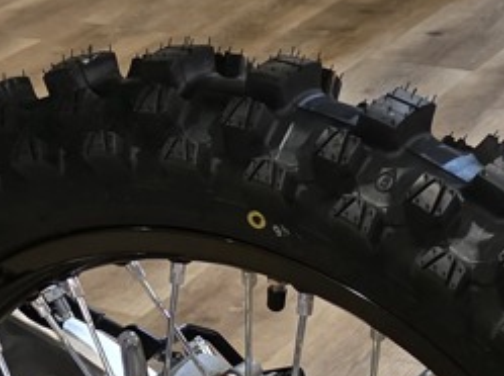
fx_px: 2152
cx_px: -186
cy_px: 95
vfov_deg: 10.0
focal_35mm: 148
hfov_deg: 12.8
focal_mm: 6.3
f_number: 1.7
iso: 1000
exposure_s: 1/120
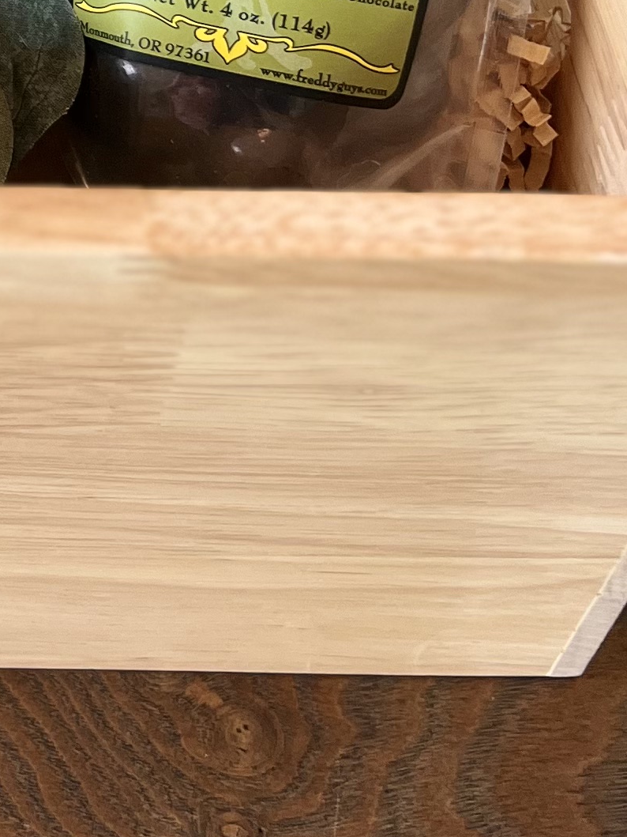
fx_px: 2391
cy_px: -409
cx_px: -465
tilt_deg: -43.1
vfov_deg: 17.8
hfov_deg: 13.5
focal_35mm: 99
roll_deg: +2.1
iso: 80
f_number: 1.5
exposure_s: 1/60
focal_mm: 5.7
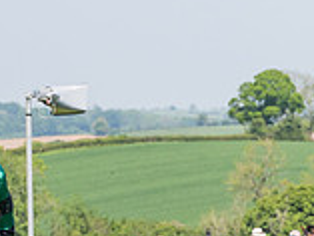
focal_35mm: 435
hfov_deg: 4.5
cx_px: -103
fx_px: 3949
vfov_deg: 3.4
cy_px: 340
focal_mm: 70
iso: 200
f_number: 5
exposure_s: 1/1250
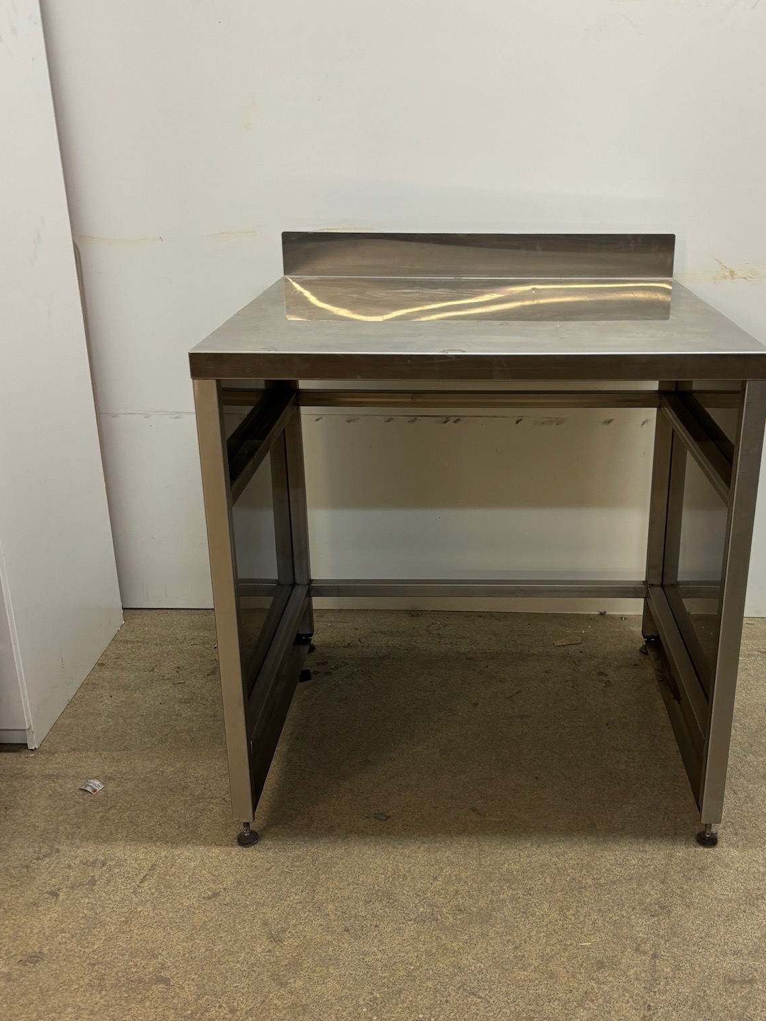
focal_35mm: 35
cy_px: 521
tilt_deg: -21.6
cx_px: 479
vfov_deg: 52.6
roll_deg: -1.0
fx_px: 1033
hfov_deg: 40.4
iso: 100
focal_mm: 5.96
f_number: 1.6
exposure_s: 1/50
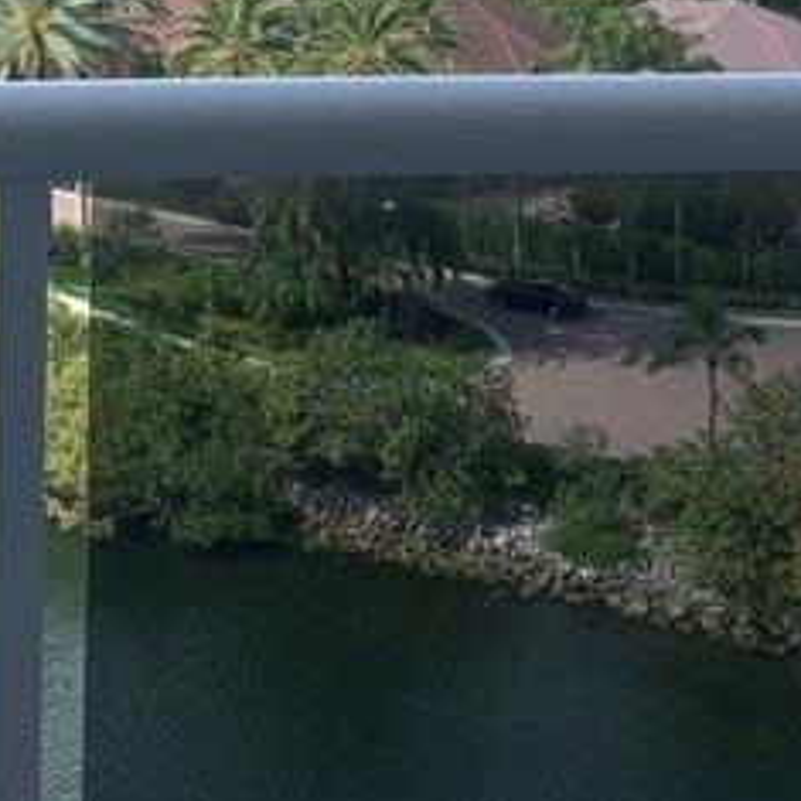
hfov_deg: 17.2
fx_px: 2618
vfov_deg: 16.4
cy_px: -266
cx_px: 130
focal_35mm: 100
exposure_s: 1/2481
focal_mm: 4.25
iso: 25
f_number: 1.8
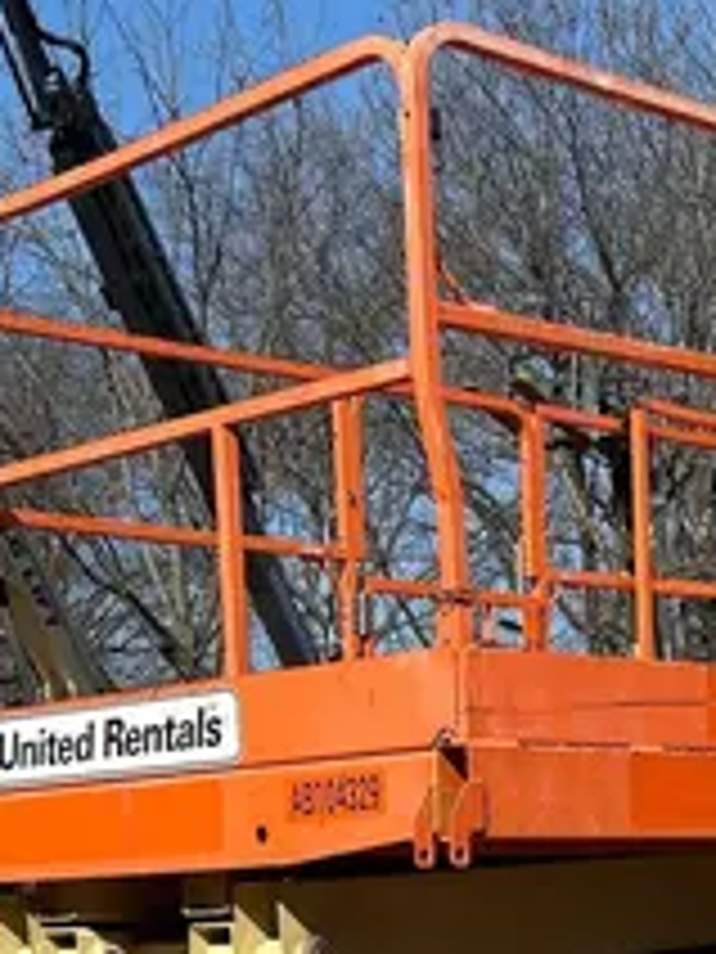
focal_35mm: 90
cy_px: 1132
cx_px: 531
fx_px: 2482
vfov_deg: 20.4
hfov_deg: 16.3
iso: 50
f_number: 1.5
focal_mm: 5.7
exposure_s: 1/3571
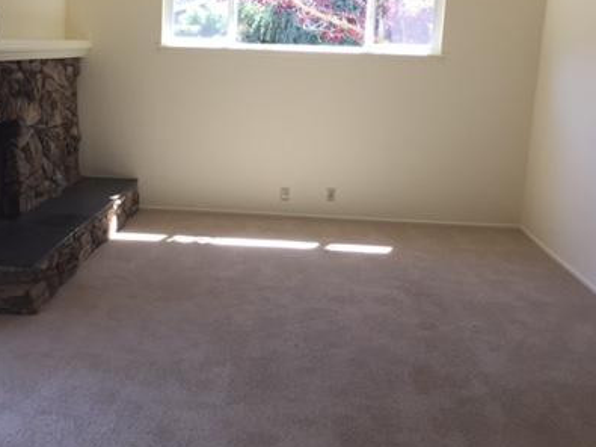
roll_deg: -4.0
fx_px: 809
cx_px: 234
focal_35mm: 47
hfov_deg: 40.2
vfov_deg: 30.8
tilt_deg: -12.7
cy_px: 199
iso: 40
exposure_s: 1/60
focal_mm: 4.15
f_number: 2.2
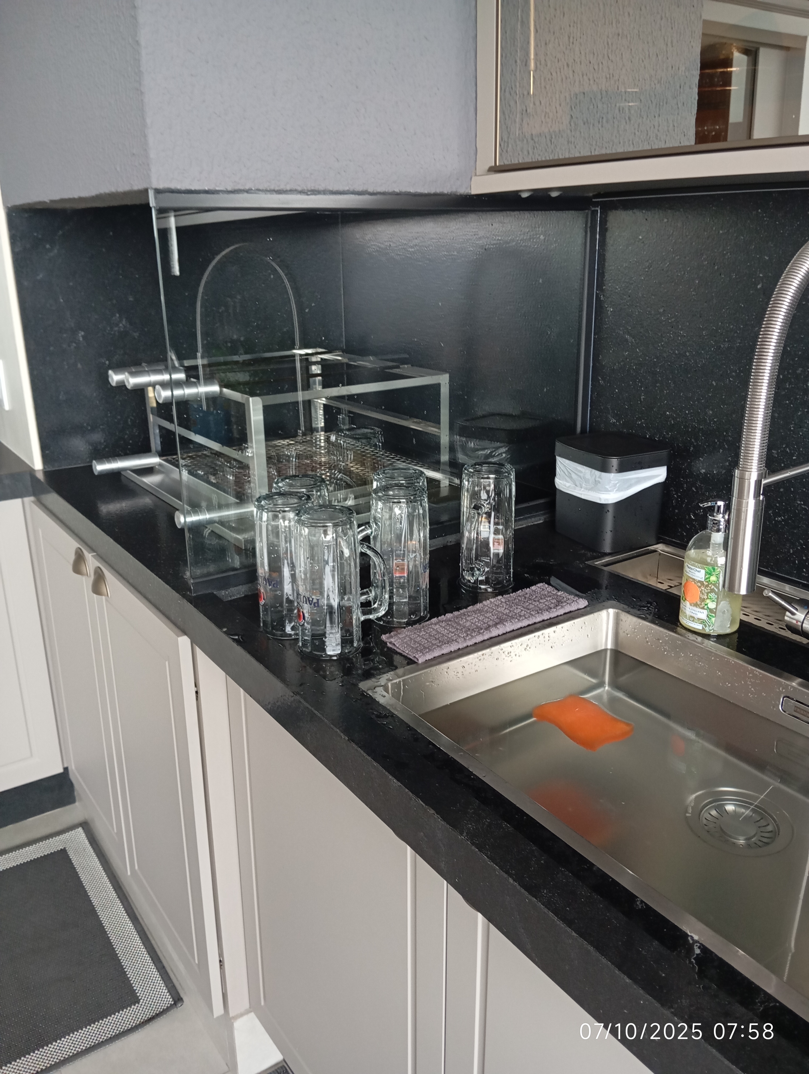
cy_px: 537
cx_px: 404
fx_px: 870
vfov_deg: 63.4
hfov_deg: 49.9
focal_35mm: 28
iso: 1397
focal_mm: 4.22
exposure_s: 1/30
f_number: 1.8
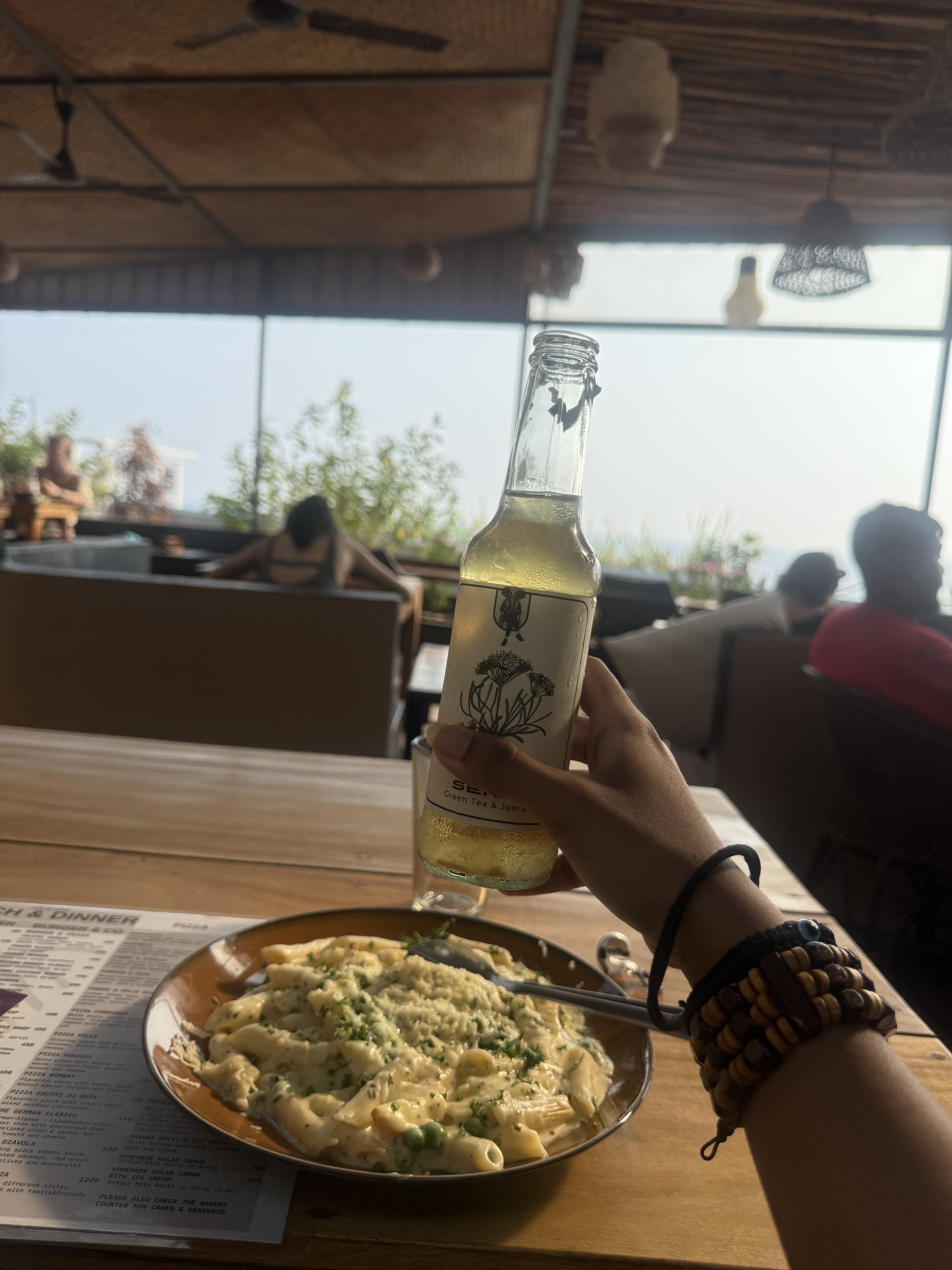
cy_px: 635
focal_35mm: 24
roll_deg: -4.8
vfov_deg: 71.6
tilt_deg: -6.0
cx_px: 476
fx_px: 880
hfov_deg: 56.8
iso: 100
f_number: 1.78
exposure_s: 1/4167
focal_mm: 6.76
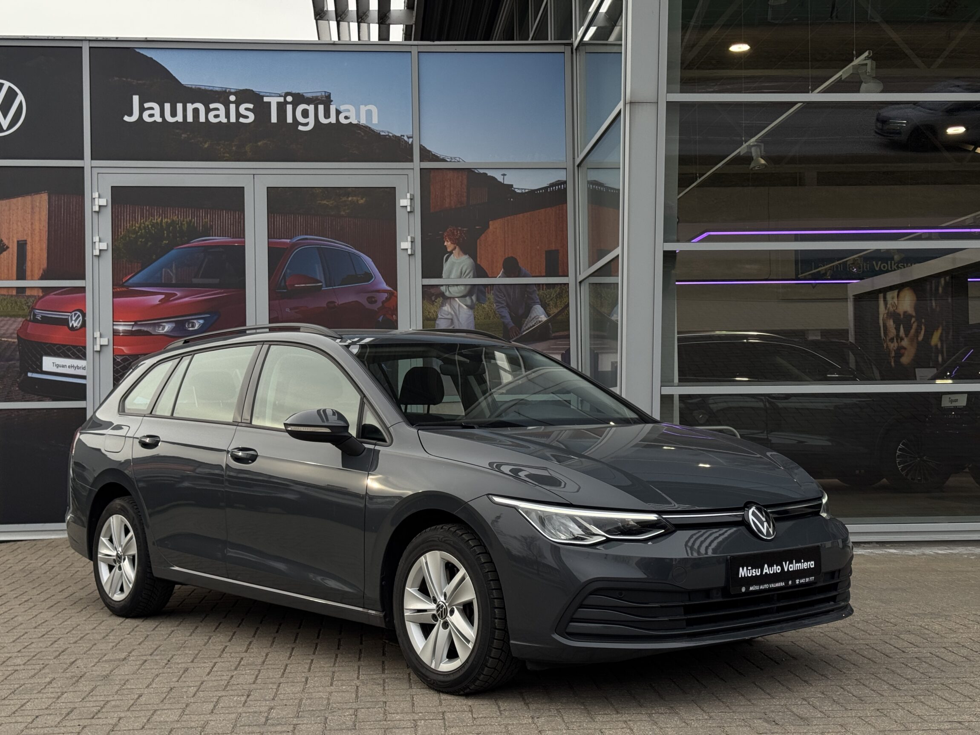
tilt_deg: +2.1
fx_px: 1359
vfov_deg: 30.3
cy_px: 368
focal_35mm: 48
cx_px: 490
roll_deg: +1.5
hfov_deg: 39.7
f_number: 1.78
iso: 64
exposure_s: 1/715
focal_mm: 6.76
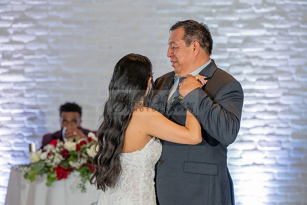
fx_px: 1365
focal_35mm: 160
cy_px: 102
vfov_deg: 8.6
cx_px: 154
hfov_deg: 12.8
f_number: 4.5
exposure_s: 1/125
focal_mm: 160
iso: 1600
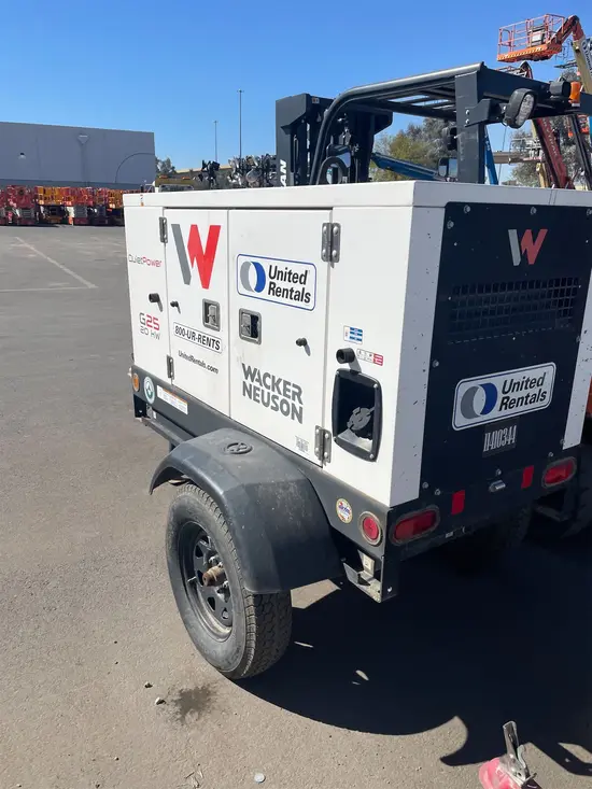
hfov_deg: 53.1
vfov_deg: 67.3
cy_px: 394
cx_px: 296
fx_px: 593
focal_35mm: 26
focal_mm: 4.2
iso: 32
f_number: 1.6
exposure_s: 1/6494
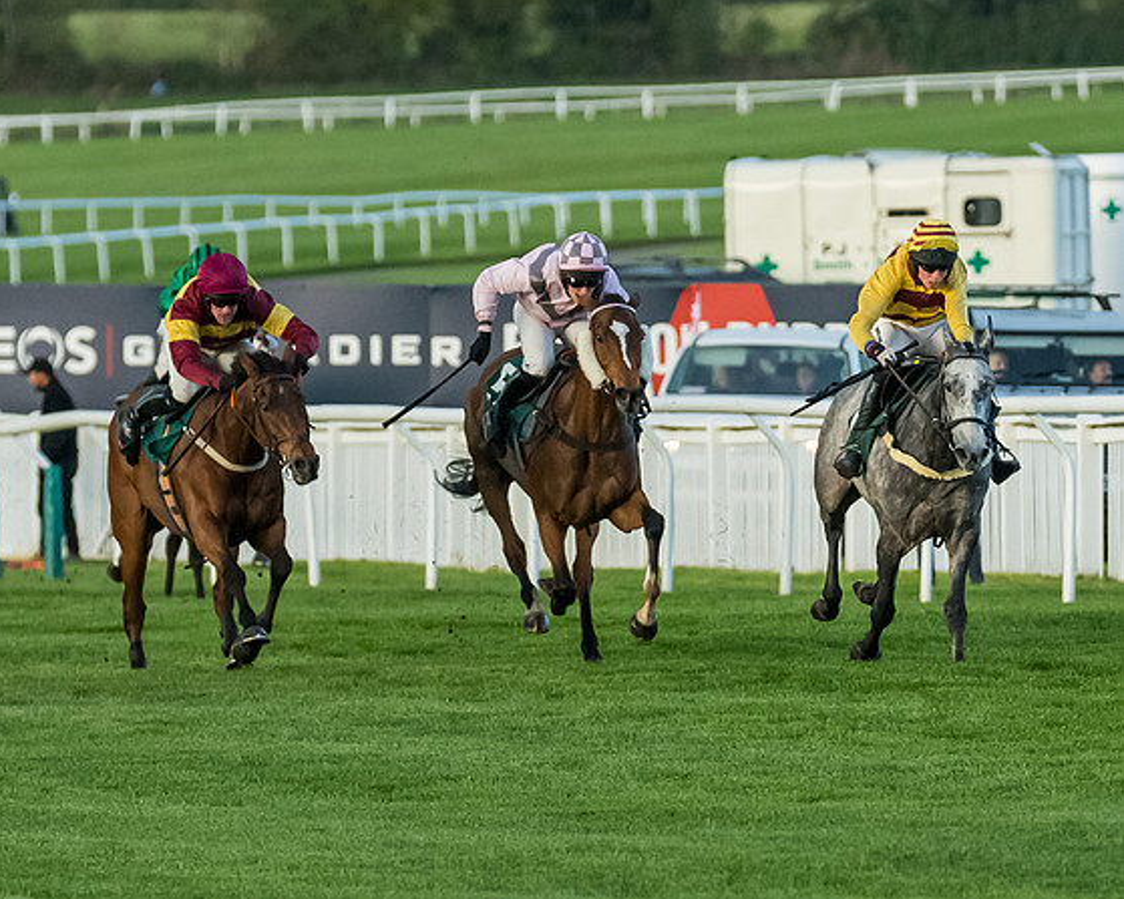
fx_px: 21486
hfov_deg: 3.0
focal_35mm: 646
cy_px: 469
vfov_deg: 2.4
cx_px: 828
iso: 4000
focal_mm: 240
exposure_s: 1/2500
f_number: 4
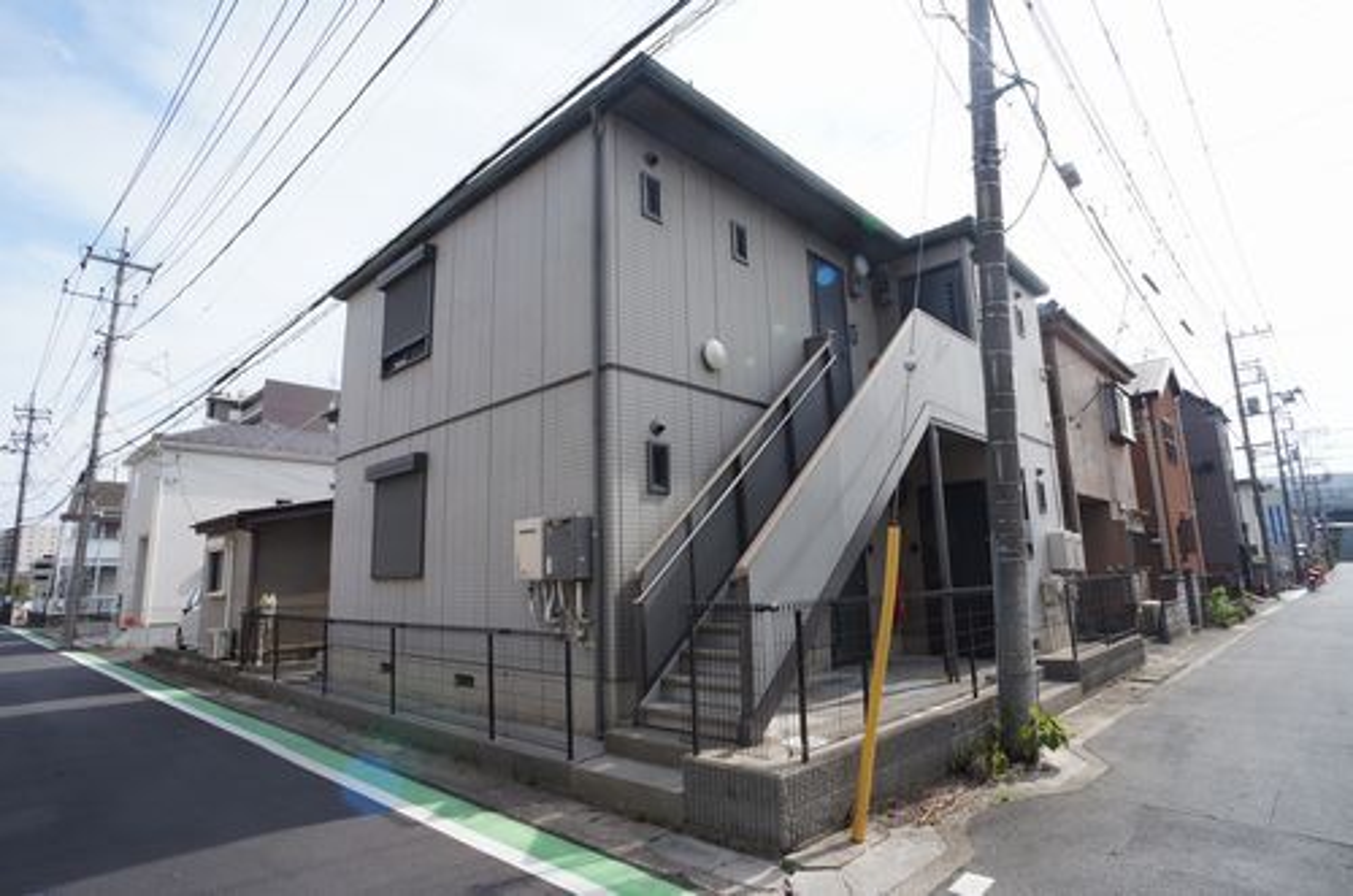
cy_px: 448
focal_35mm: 24
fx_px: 900
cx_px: 676
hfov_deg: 73.9
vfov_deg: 52.9
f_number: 11
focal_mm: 16
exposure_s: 1/125
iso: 200
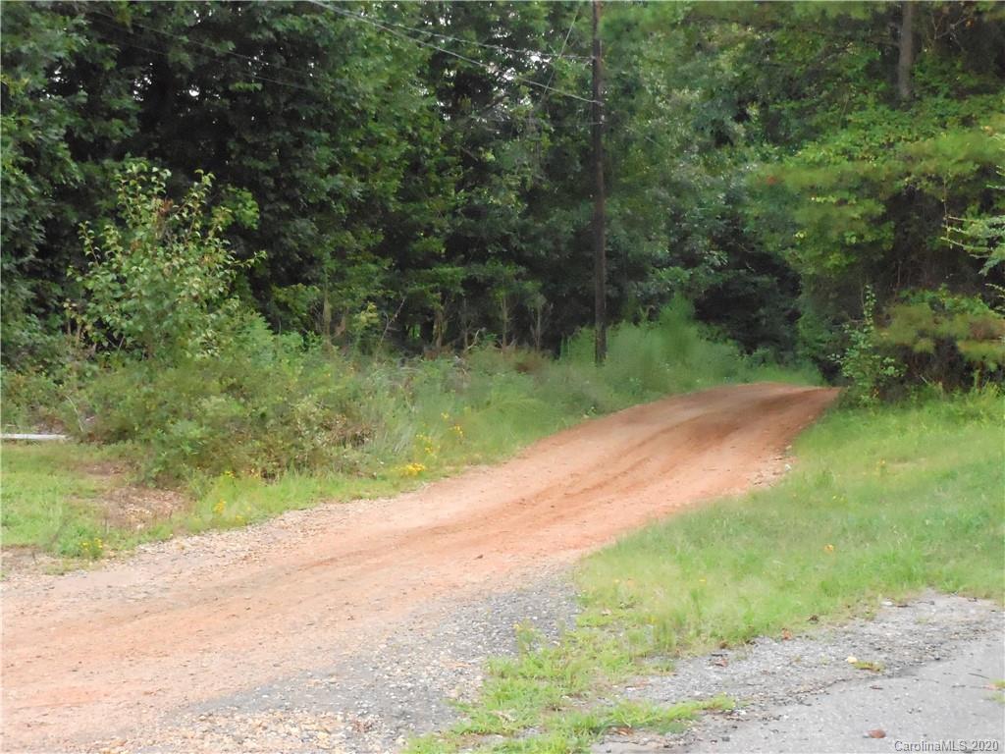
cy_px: 377
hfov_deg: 26.3
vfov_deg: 19.9
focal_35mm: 74
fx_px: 2148
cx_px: 502
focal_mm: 13.2
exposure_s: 1/60
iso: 1250
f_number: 5.2
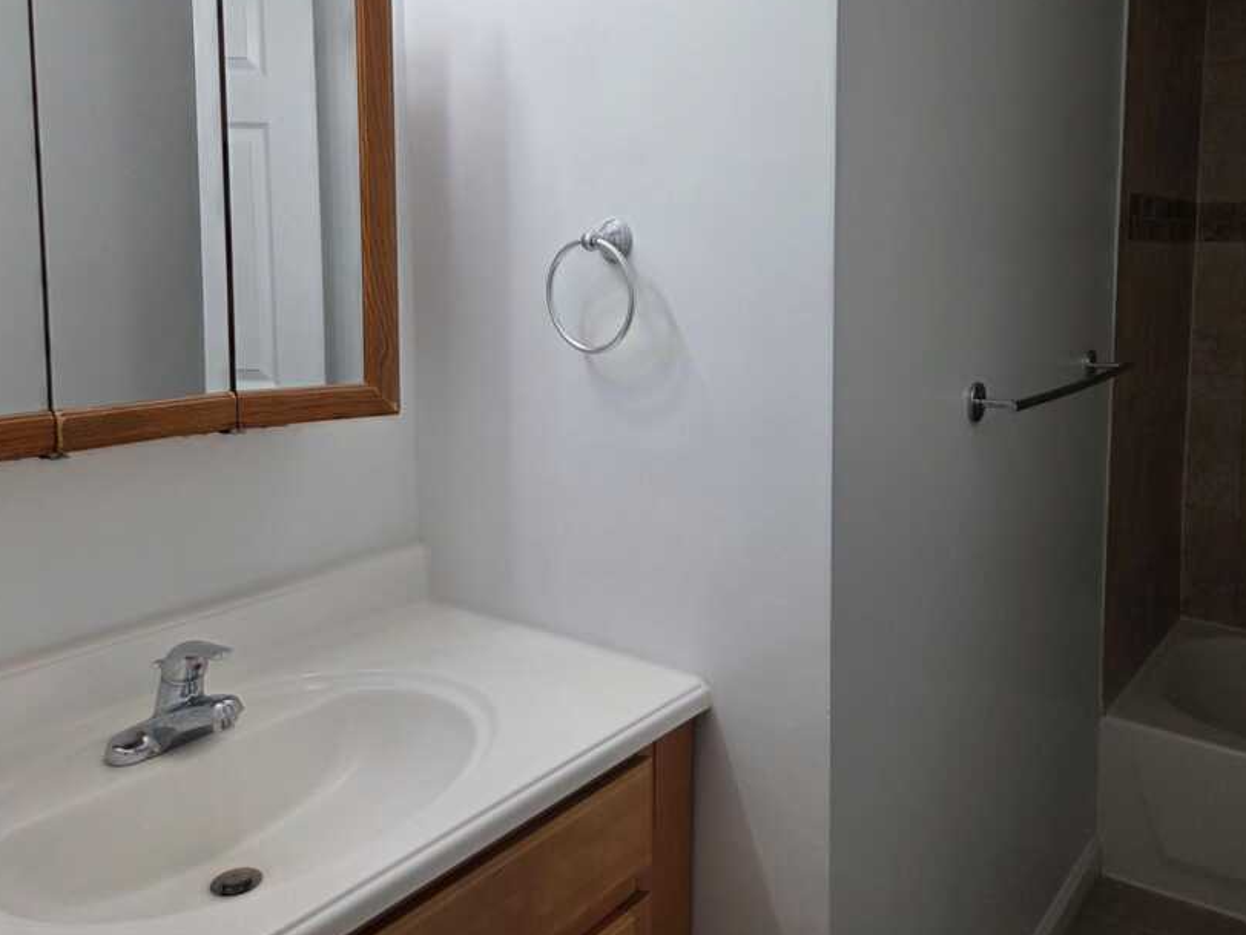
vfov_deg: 47.8
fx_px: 1044
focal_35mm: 29
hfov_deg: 61.6
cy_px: 350
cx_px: 677
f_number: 1.8
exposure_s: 1/120
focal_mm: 5.4
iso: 32
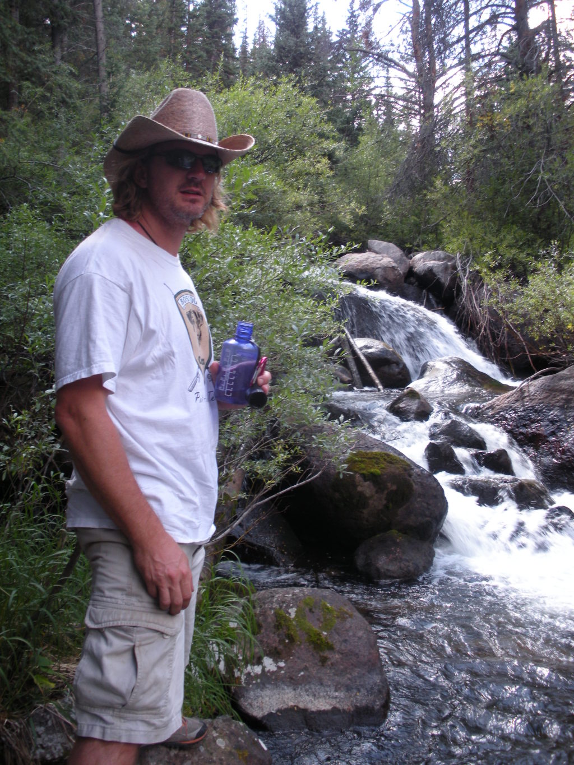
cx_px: 287
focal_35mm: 36
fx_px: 796
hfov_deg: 39.7
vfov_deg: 51.4
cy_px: 382
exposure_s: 1/54.6
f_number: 3.5
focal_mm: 6.3
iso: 64
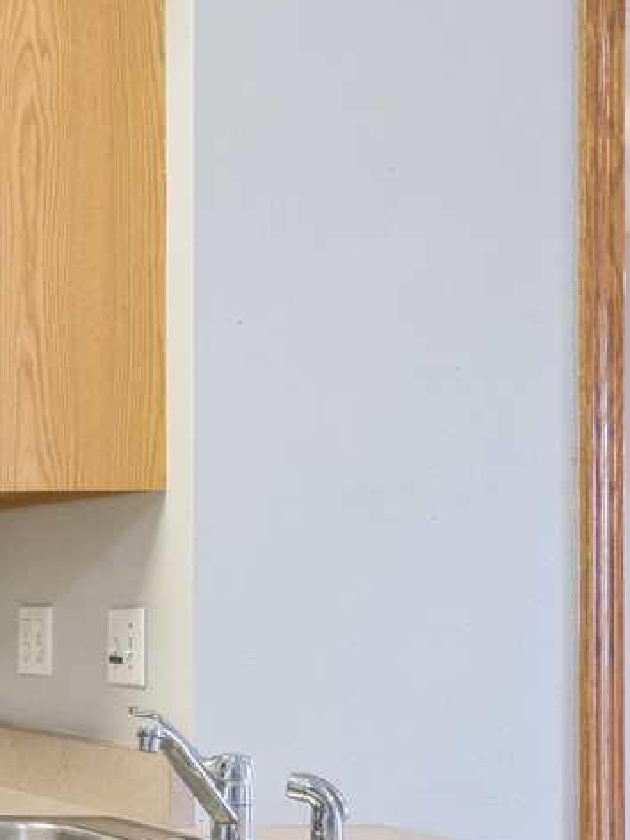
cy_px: 647
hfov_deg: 14.2
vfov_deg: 25.3
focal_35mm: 76
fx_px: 1844
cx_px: -825
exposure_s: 1/6
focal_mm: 22
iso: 800
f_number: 8
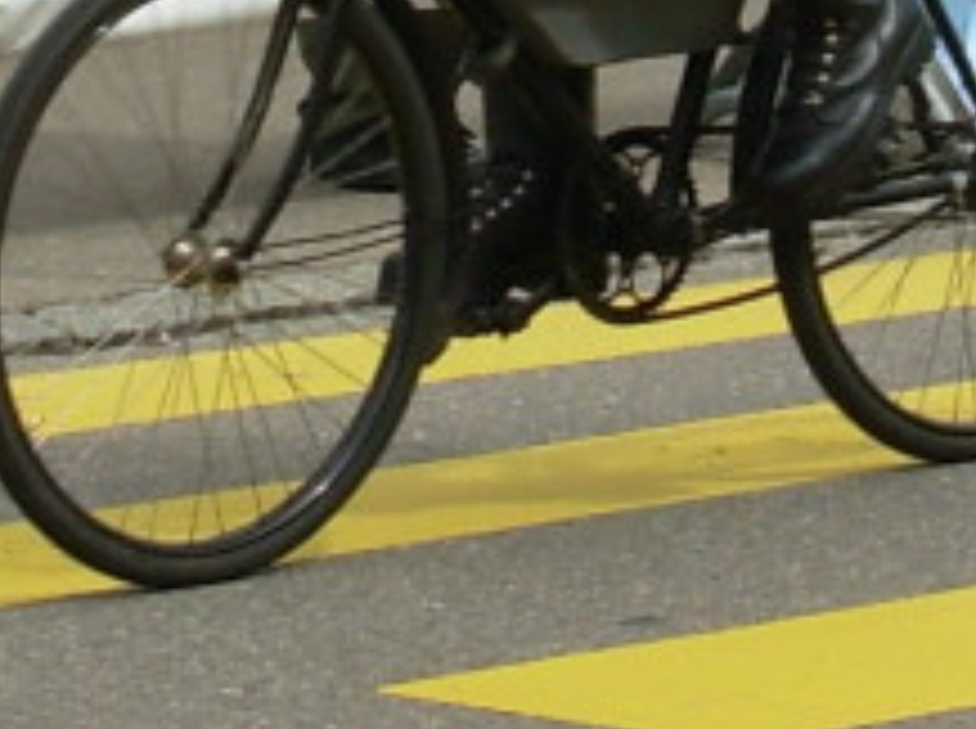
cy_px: -454
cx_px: 805
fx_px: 9317
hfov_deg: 6.0
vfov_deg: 4.4
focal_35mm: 331
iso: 50
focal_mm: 11.5
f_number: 3.5
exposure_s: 1/767
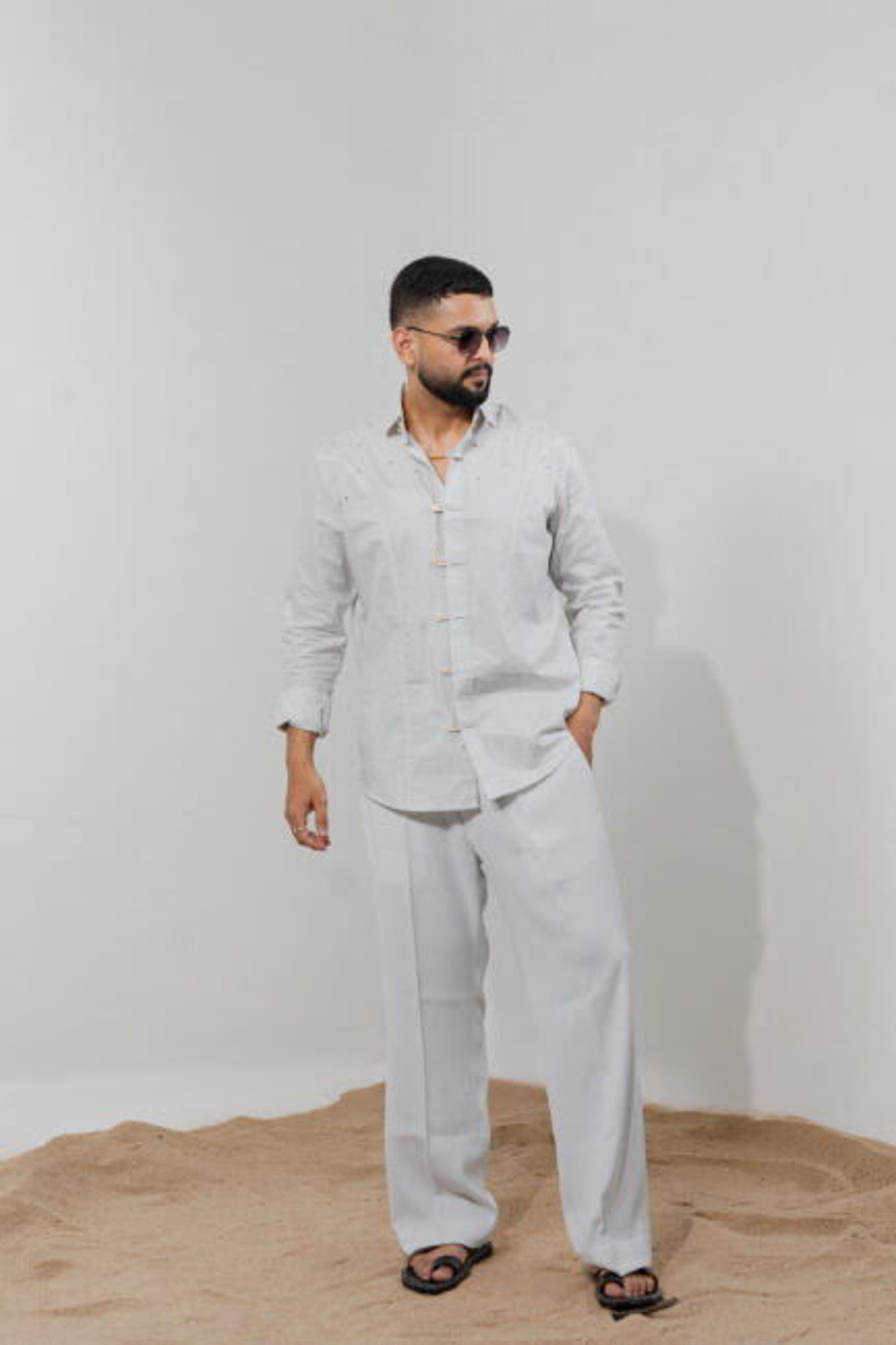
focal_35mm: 52
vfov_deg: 38.2
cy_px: 672
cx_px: 448
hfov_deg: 26.0
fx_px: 1942
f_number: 5.6
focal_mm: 35
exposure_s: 1/250
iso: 640
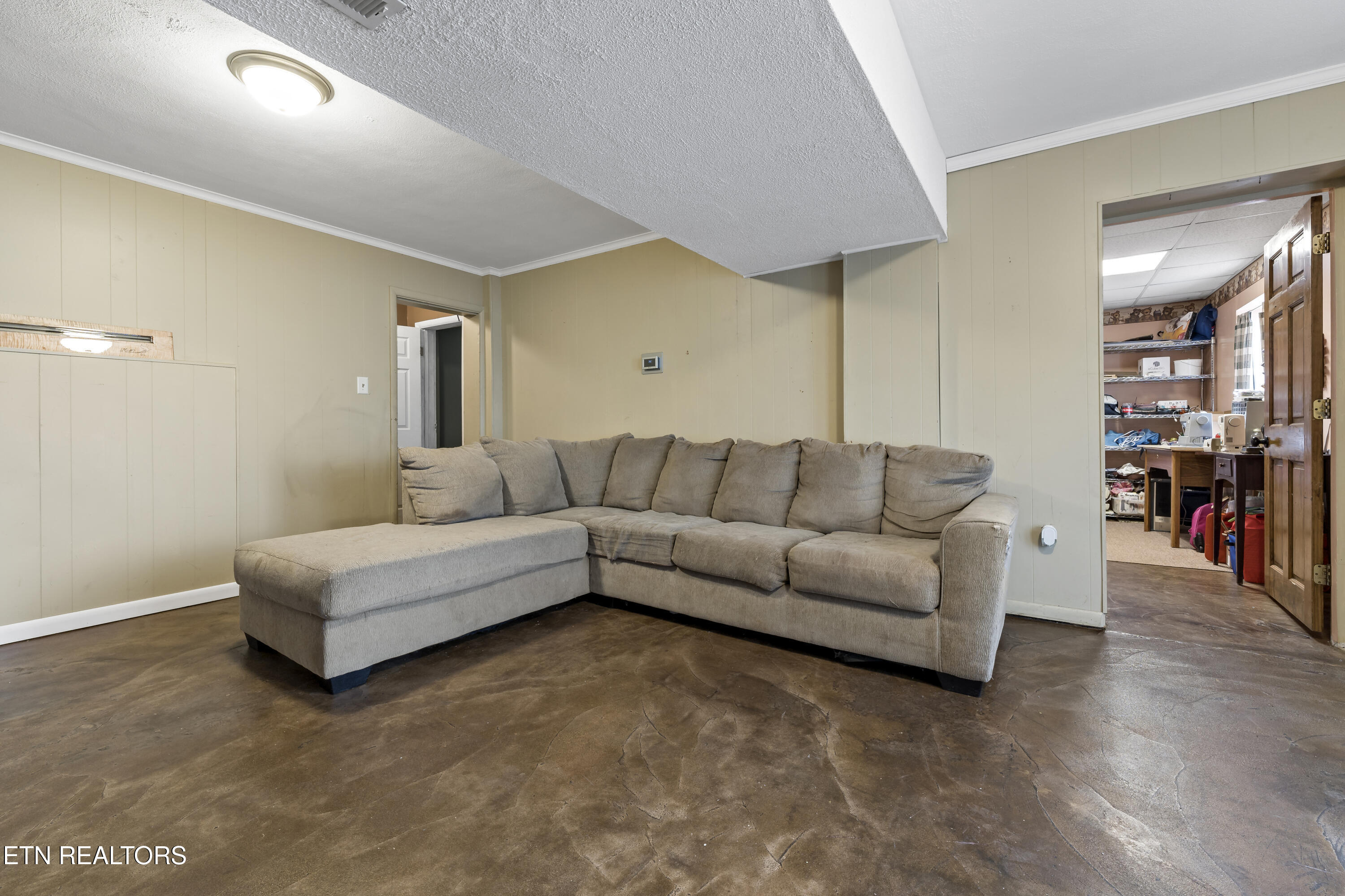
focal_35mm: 14
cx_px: 672
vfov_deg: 81.2
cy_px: 448
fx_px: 523
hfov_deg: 104.3
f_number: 10
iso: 320
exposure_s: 2.5
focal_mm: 14
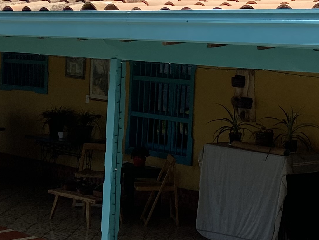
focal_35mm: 96
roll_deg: -1.5
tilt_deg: -0.3
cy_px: 29
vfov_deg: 15.2
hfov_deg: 20.0
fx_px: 885
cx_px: 291
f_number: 1.8
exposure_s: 1/2817
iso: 32
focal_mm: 4.25
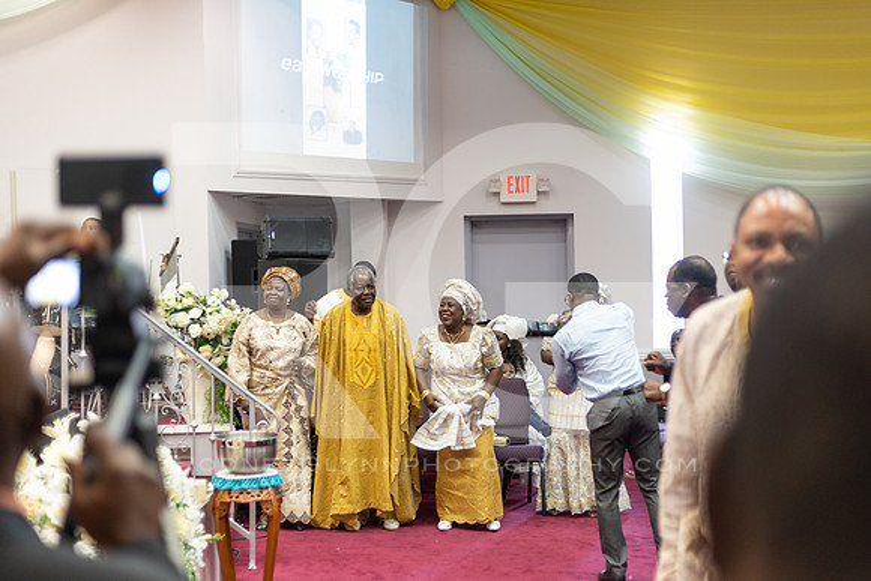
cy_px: 290
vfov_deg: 27.0
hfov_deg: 39.6
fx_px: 1210
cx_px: 436
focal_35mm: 50
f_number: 1.8
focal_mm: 50
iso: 800
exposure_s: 1/125
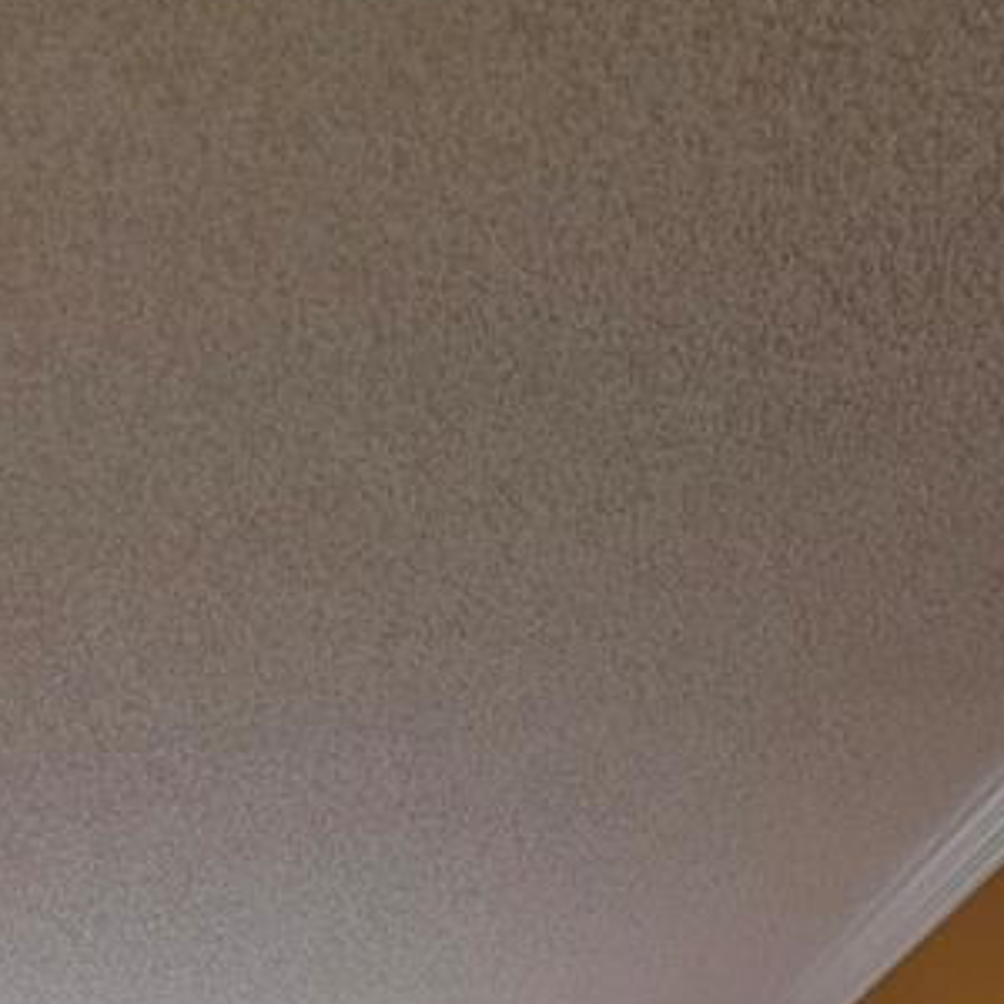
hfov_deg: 31.5
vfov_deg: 20.8
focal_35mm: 46
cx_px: -167
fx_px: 1509
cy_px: 1904
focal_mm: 2.2
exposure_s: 1/60
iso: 160
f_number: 1.9
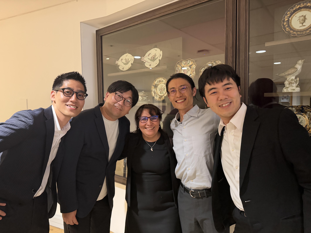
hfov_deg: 71.6
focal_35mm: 24
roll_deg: +1.2
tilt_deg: -3.8
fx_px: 216
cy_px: 116
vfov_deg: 56.8
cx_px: 156
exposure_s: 1/25
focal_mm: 6.76
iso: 800
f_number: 1.78
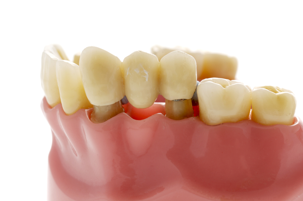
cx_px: 148
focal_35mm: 139
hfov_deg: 14.8
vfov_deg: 9.8
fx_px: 1169
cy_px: 100
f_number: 18
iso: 100
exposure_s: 1/250
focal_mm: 90
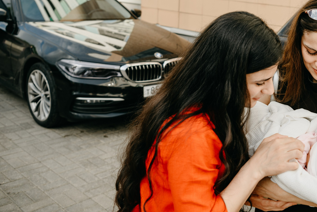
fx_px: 405
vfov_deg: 28.8
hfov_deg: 40.4
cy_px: 51
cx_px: 269
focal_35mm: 46
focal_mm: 26
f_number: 3.5
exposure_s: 1/400
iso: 64
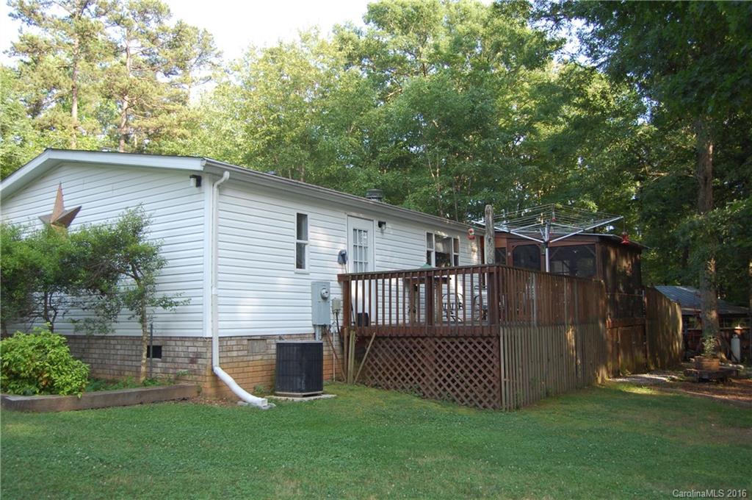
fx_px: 626
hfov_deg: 62.0
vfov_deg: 43.5
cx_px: 376
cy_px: 250
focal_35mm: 30
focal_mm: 20
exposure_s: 1/400
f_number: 3.8
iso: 400
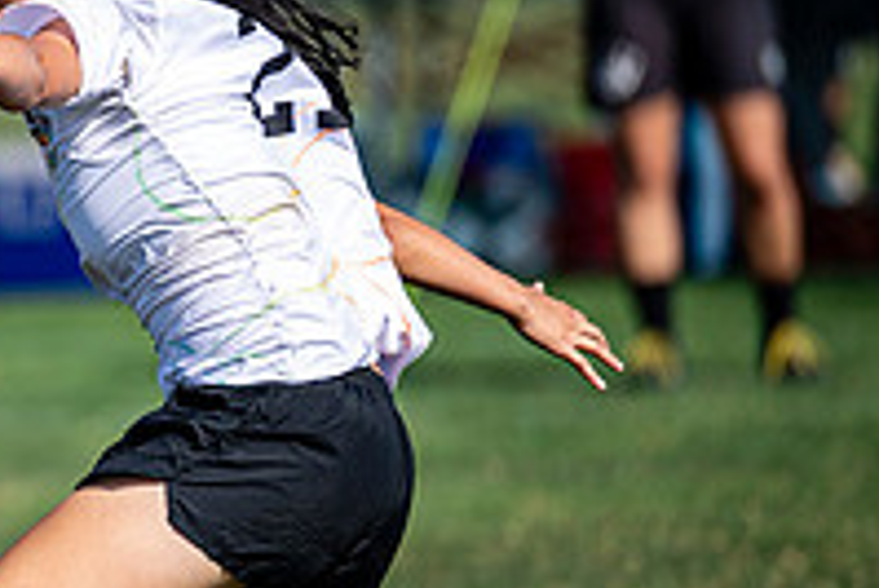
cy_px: 206
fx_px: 21379
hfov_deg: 2.4
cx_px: -269
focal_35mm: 875
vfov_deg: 1.6
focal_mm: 300
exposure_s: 1/1600
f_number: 3.2
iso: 100
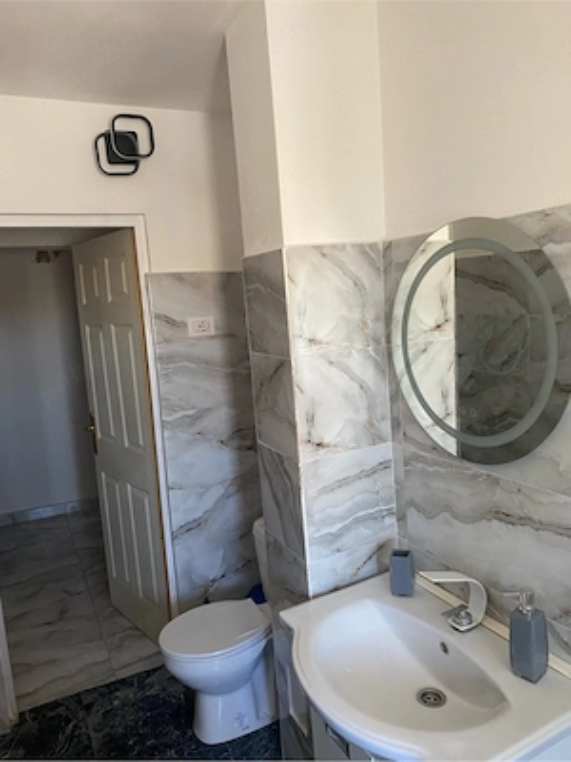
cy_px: 381
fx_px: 572
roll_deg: +4.7
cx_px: 286
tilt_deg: -7.8
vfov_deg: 67.3
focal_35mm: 26
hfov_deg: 53.1
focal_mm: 4.25
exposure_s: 1/60
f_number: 1.8
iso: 160
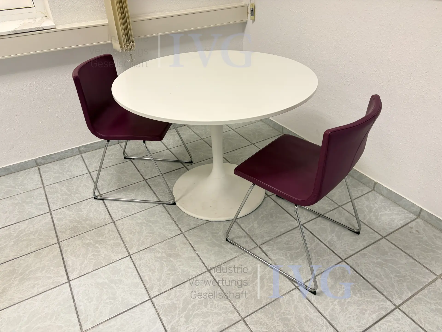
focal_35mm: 26
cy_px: 166
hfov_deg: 67.3
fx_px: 332
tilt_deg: -33.6
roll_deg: -0.4
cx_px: 221
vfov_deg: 53.1
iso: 160
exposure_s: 1/50
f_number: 1.6
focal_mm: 5.96
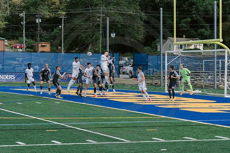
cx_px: 67
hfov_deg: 15.2
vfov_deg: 10.2
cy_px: 85
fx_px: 862
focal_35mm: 135
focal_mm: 70
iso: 640
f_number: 5.6
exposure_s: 1/1600
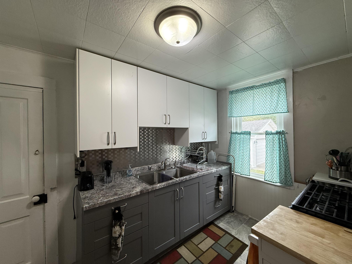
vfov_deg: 85.7
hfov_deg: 102.1
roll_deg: +0.5
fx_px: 142
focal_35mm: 14
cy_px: 132
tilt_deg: +1.1
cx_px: 176
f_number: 2.2
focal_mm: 2.22
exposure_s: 1/120
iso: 160
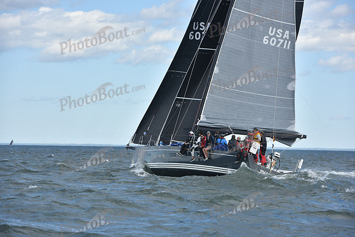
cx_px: 178
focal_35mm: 155
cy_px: 118
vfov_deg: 8.9
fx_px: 1529
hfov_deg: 13.2
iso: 320
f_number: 7.1
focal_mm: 155
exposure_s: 1/1000
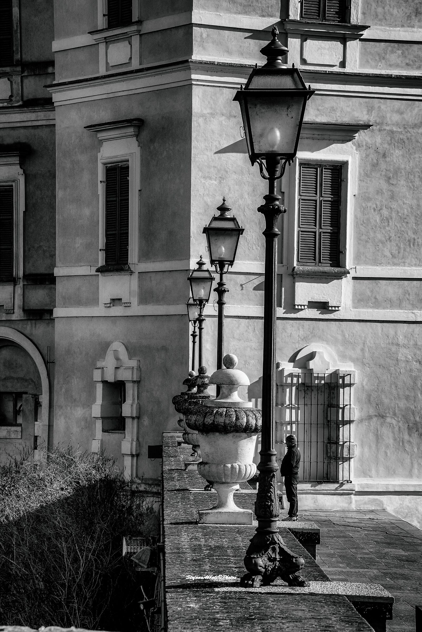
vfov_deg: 15.2
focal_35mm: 135
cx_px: 211
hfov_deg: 10.2
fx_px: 2374
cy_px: 316
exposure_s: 1/160
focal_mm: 90
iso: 100
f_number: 13
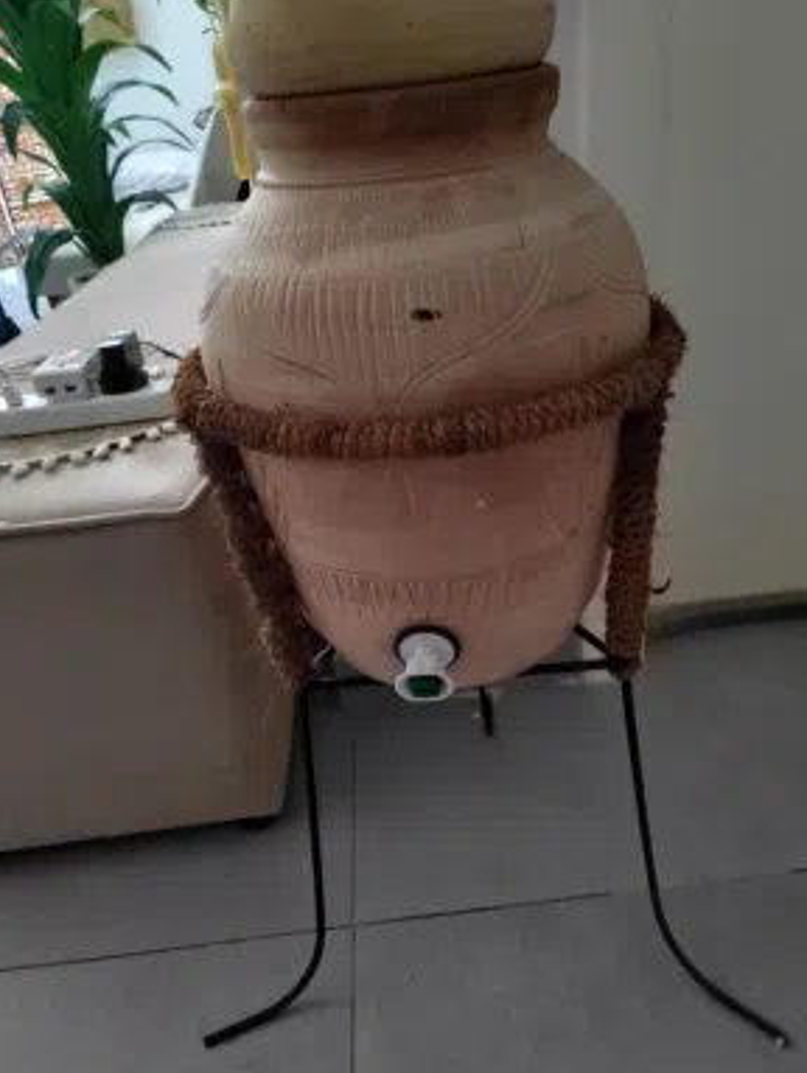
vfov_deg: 71.5
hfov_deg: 56.9
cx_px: 398
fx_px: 745
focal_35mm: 24
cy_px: 515
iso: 5280
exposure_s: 1/20
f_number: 1.9
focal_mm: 5.52
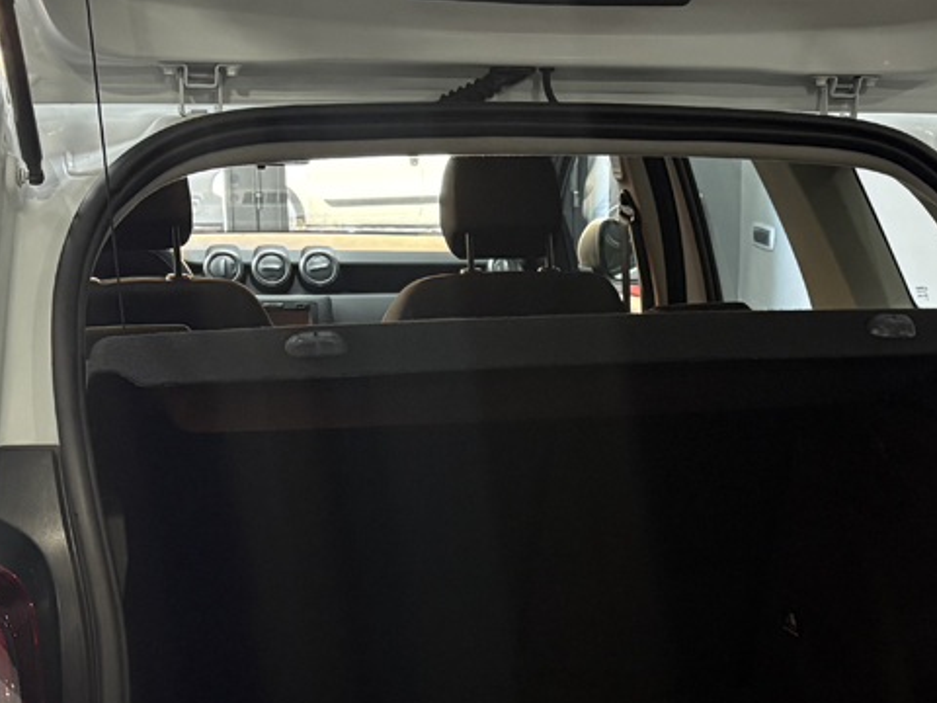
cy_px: 580
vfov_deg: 22.2
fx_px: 1759
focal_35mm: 65
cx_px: 648
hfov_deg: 29.5
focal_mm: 5.96
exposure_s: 1/121
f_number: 1.6
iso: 80
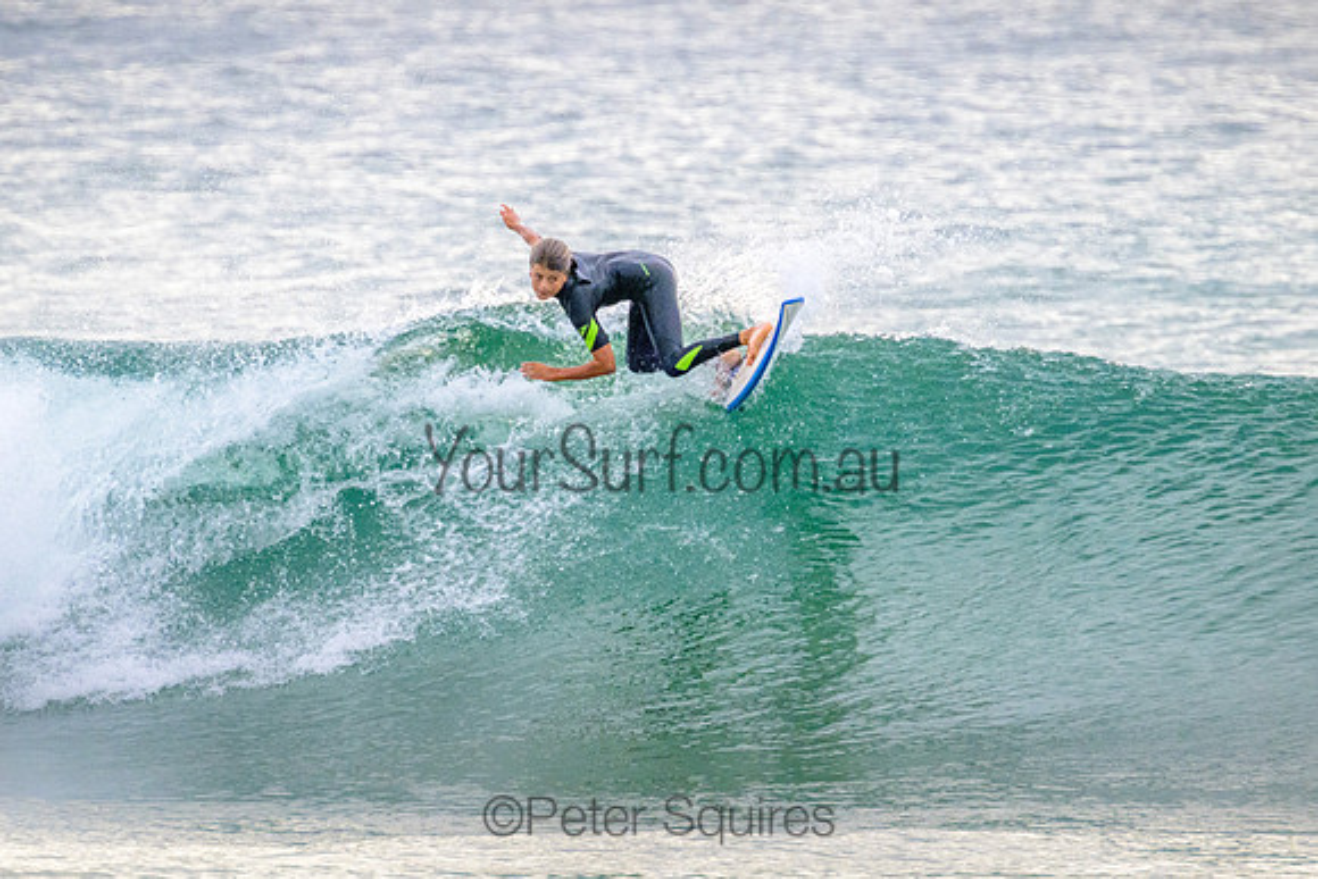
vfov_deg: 1.5
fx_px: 34442
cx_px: 647
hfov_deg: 2.2
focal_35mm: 941
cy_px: 362
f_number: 11
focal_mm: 800
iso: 3600
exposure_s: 1/2000
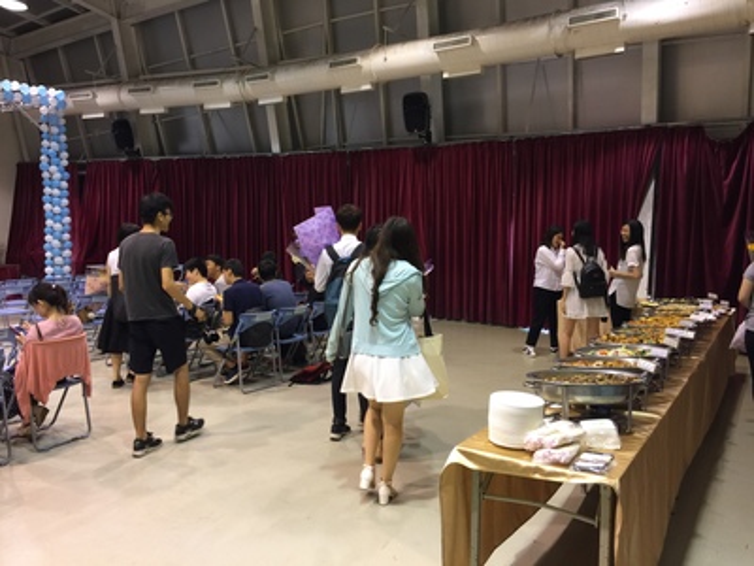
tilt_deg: -4.8
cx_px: 377
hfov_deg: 61.7
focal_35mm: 29
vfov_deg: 48.2
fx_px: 632
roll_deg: -1.6
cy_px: 283
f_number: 2.2
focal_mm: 4.15
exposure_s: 1/15
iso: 40
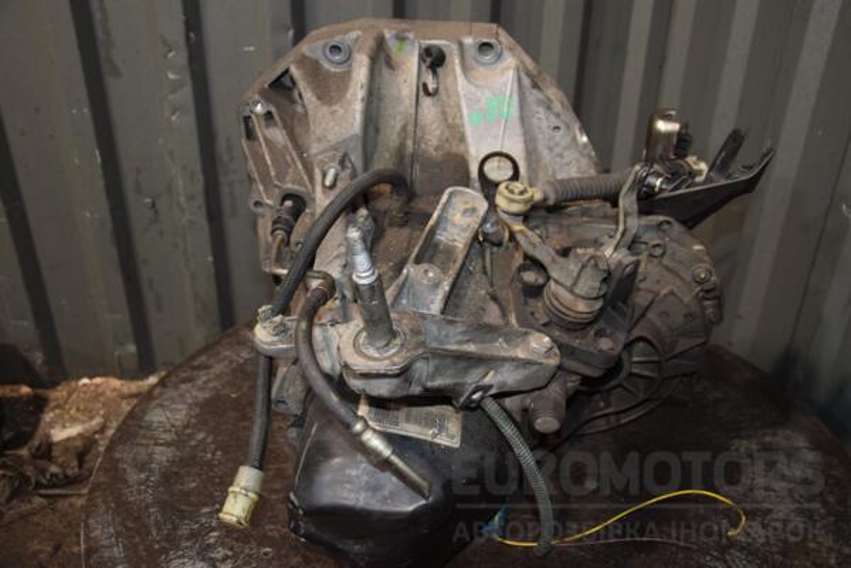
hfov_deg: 57.2
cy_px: 284
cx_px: 426
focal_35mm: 33
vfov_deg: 40.0
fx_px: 780
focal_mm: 22
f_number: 5
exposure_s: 1/60
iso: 800
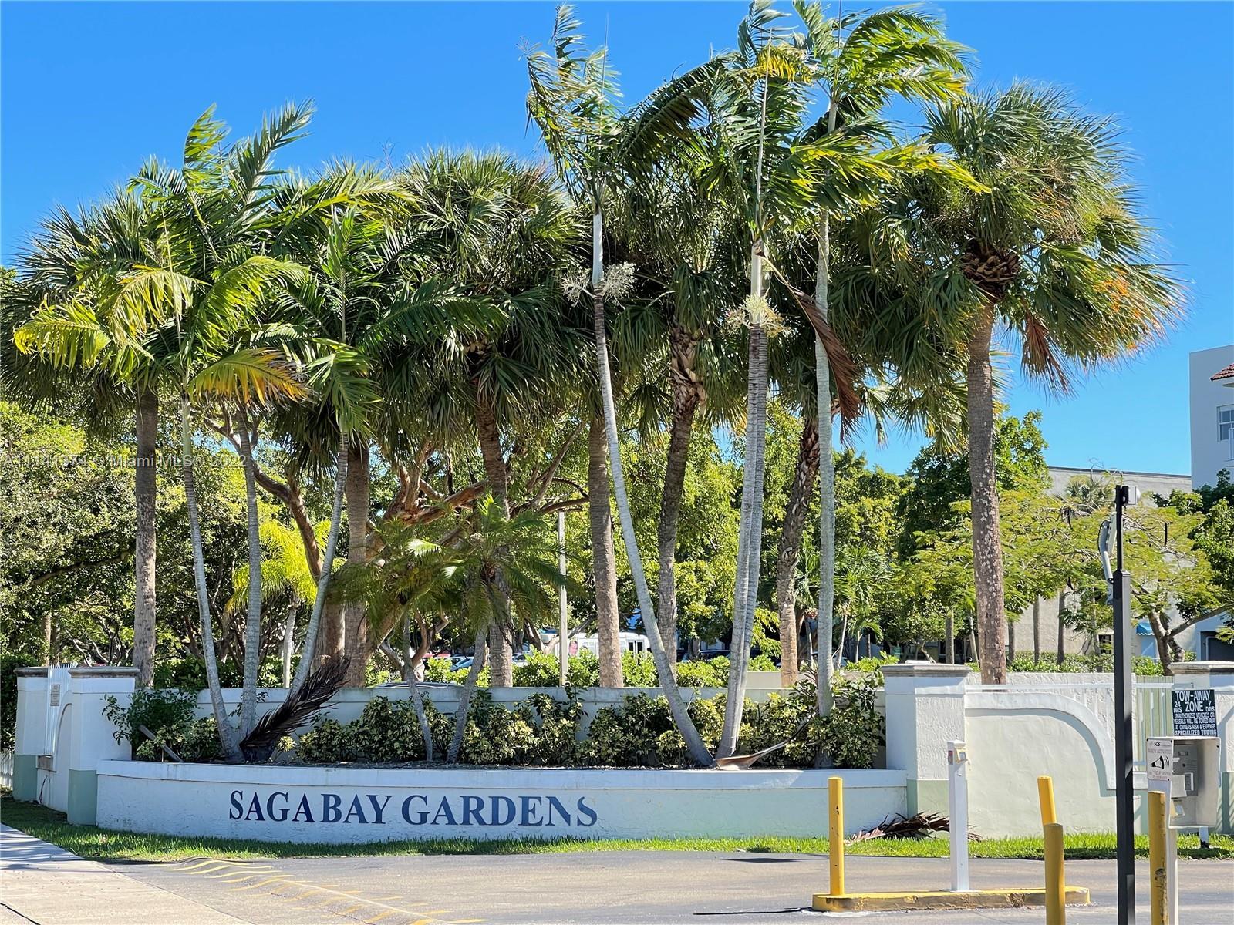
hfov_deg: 30.3
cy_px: 462
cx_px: 617
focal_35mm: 64
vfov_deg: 22.9
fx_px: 2281
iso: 32
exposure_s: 1/369
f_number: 2.2
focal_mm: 7.5
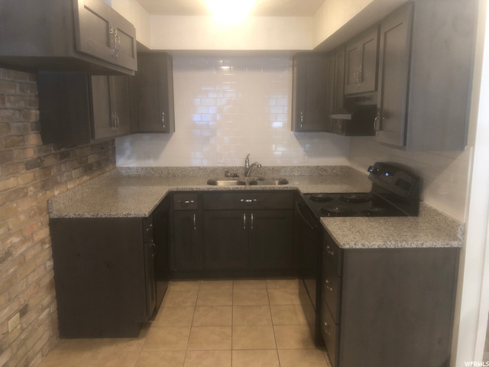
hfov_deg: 63.4
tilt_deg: -11.0
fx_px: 396
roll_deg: +0.9
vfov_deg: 49.7
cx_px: 244
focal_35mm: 28
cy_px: 184
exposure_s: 1/15
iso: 64
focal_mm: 4
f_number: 1.8
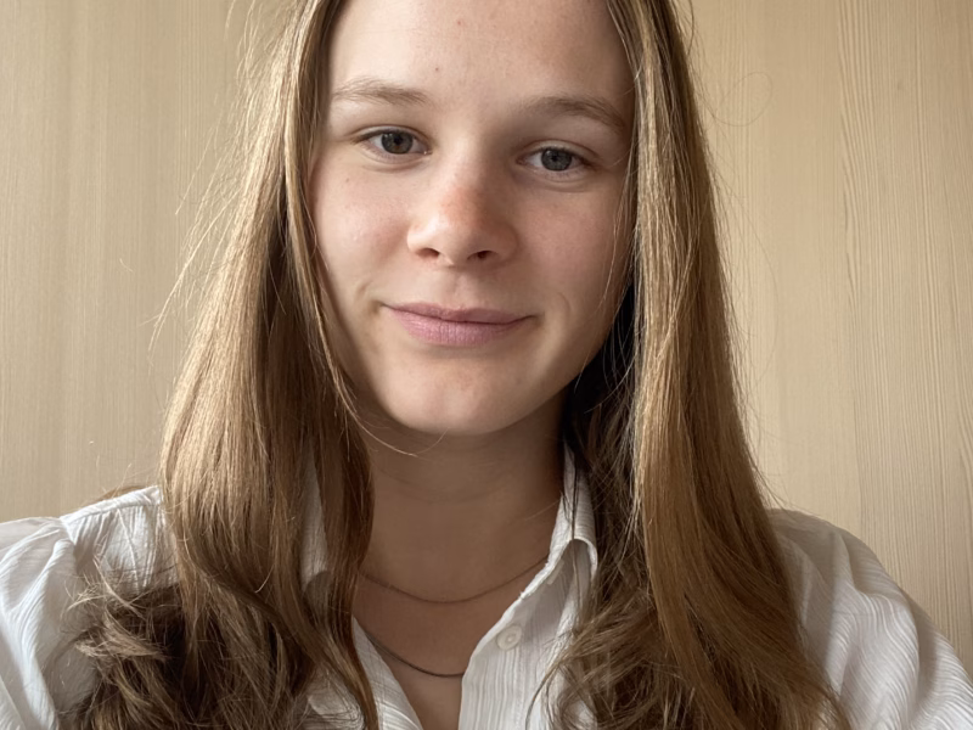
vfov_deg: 46.8
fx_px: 843
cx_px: 486
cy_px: 365
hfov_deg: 60.0
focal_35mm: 30
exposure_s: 1/61
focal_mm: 2.71
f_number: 2.2
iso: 100
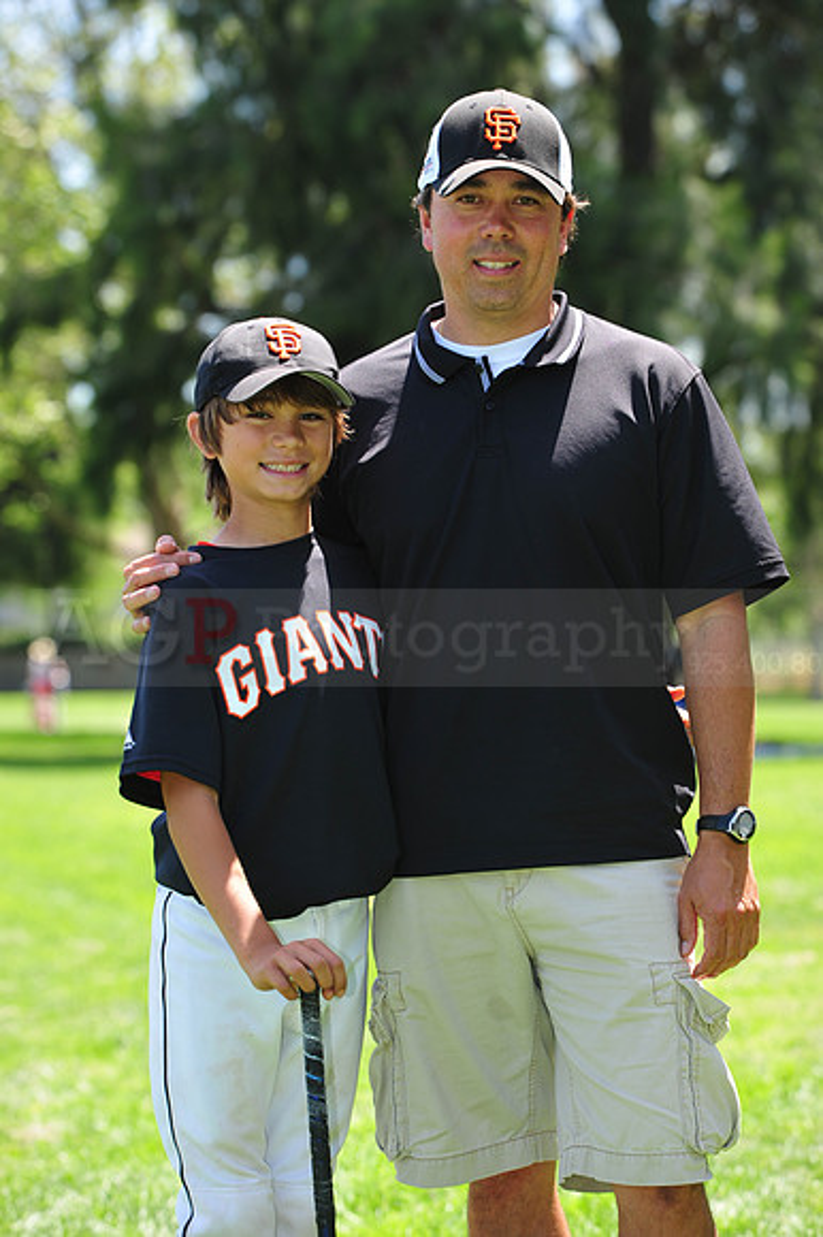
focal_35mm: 135
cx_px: 412
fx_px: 4635
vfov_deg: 15.2
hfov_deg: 10.1
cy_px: 618
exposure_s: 1/250
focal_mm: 135
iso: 200
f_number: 5.6
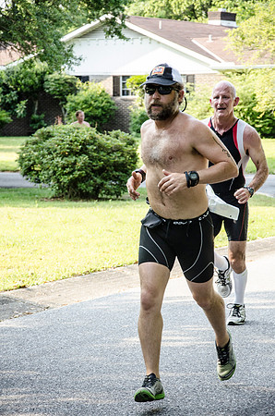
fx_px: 1468
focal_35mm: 128
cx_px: 138
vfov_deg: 16.1
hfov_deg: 10.7
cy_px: 208
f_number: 5.6
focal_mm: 85
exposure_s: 1/640
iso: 800
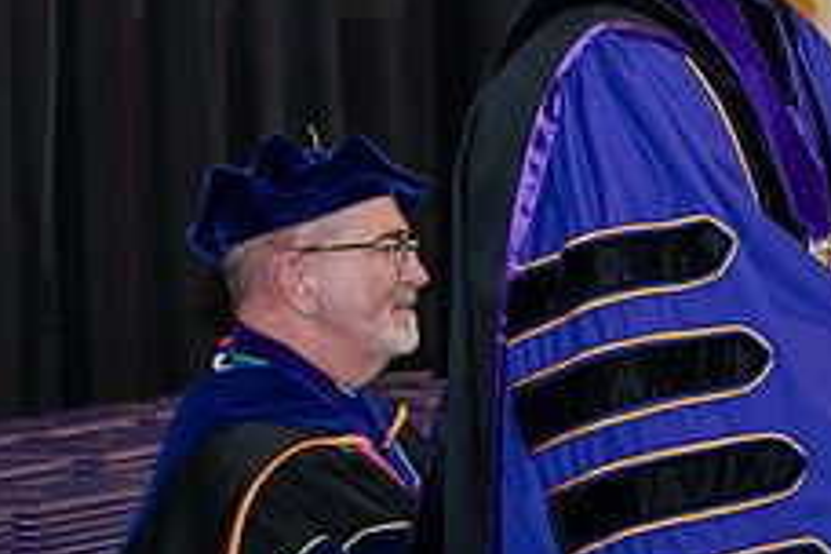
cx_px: 980
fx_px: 4409
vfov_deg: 7.2
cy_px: 140
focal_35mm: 191
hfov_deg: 10.6
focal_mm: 75
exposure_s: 1/200
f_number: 5.6
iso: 2500
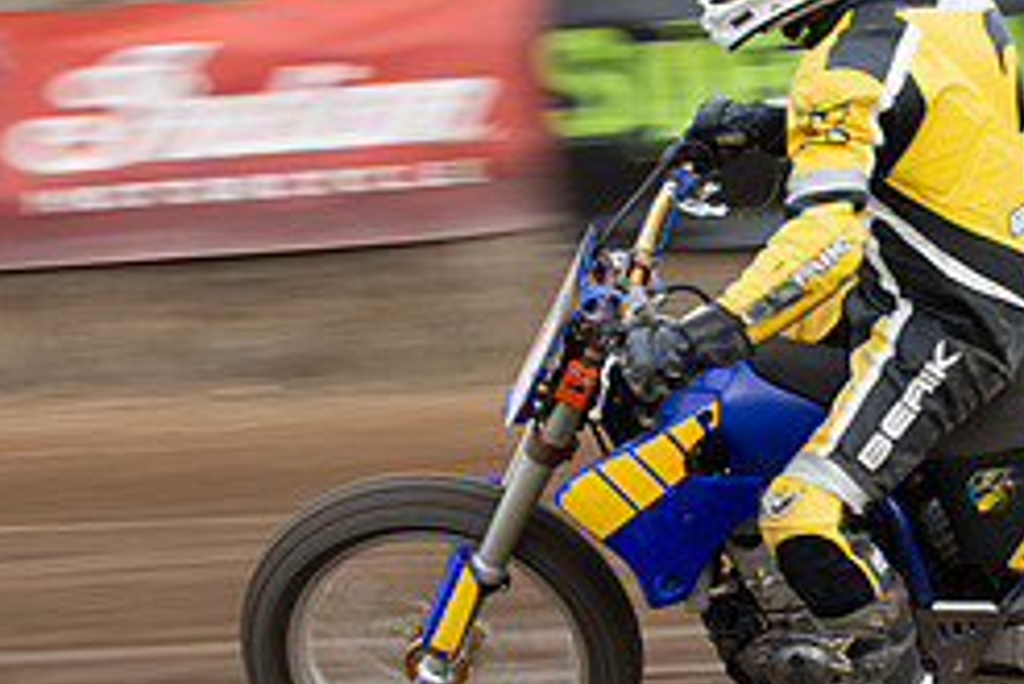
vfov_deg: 8.1
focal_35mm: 169
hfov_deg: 12.1
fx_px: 4810
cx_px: 929
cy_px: 325
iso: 320
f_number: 8
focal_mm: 48
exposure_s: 1/100
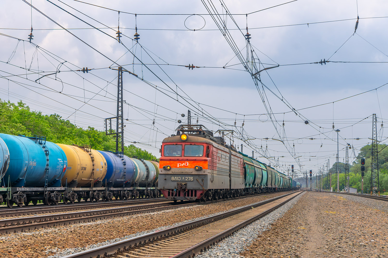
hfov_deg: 28.8
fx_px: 754
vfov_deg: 19.5
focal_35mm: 70
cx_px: 194
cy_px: 129
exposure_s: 1/500
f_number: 5.6
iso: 200
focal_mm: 70
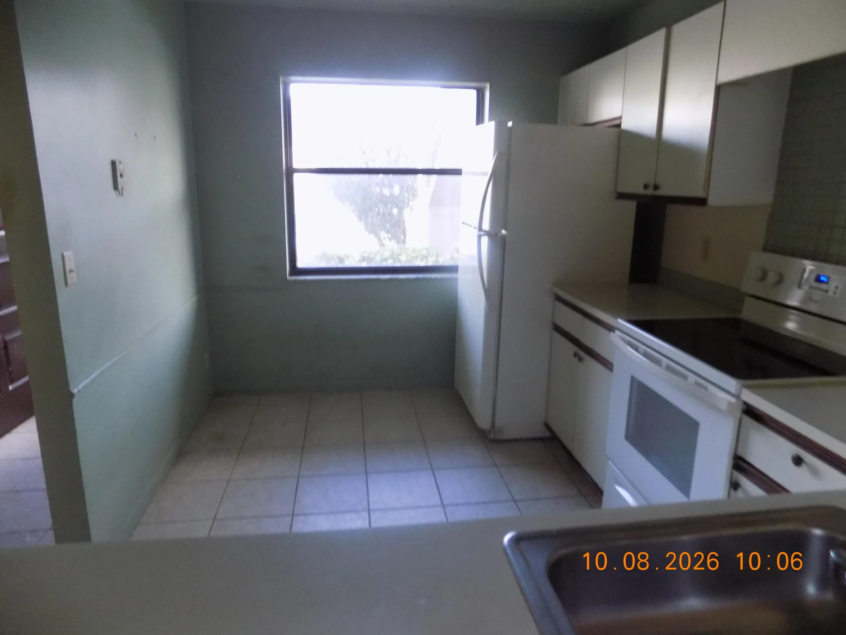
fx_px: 562
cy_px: 318
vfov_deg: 58.9
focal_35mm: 23
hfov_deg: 73.9
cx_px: 423
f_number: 3.1
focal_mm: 4
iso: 320
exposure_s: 1/30
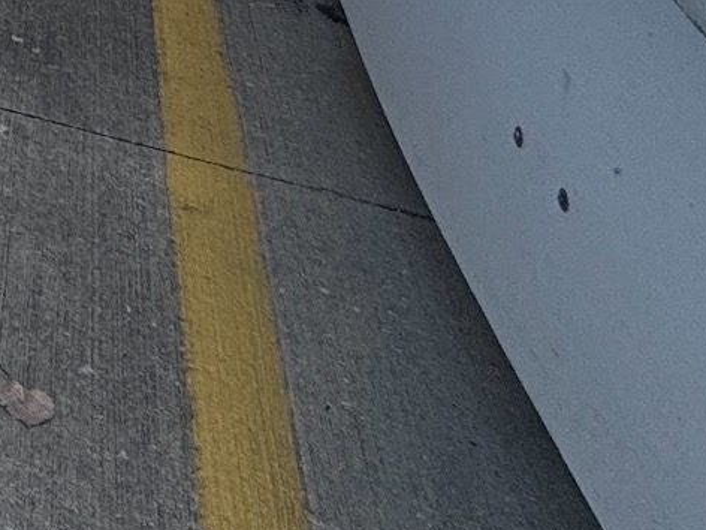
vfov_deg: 15.3
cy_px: -552
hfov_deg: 15.8
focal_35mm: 76
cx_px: -912
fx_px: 1550
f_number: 2
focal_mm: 2
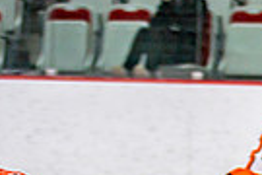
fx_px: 3835
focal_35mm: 527
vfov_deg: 2.6
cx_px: 637
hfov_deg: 3.8
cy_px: 494
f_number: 2.8
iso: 500
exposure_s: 1/640
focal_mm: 88
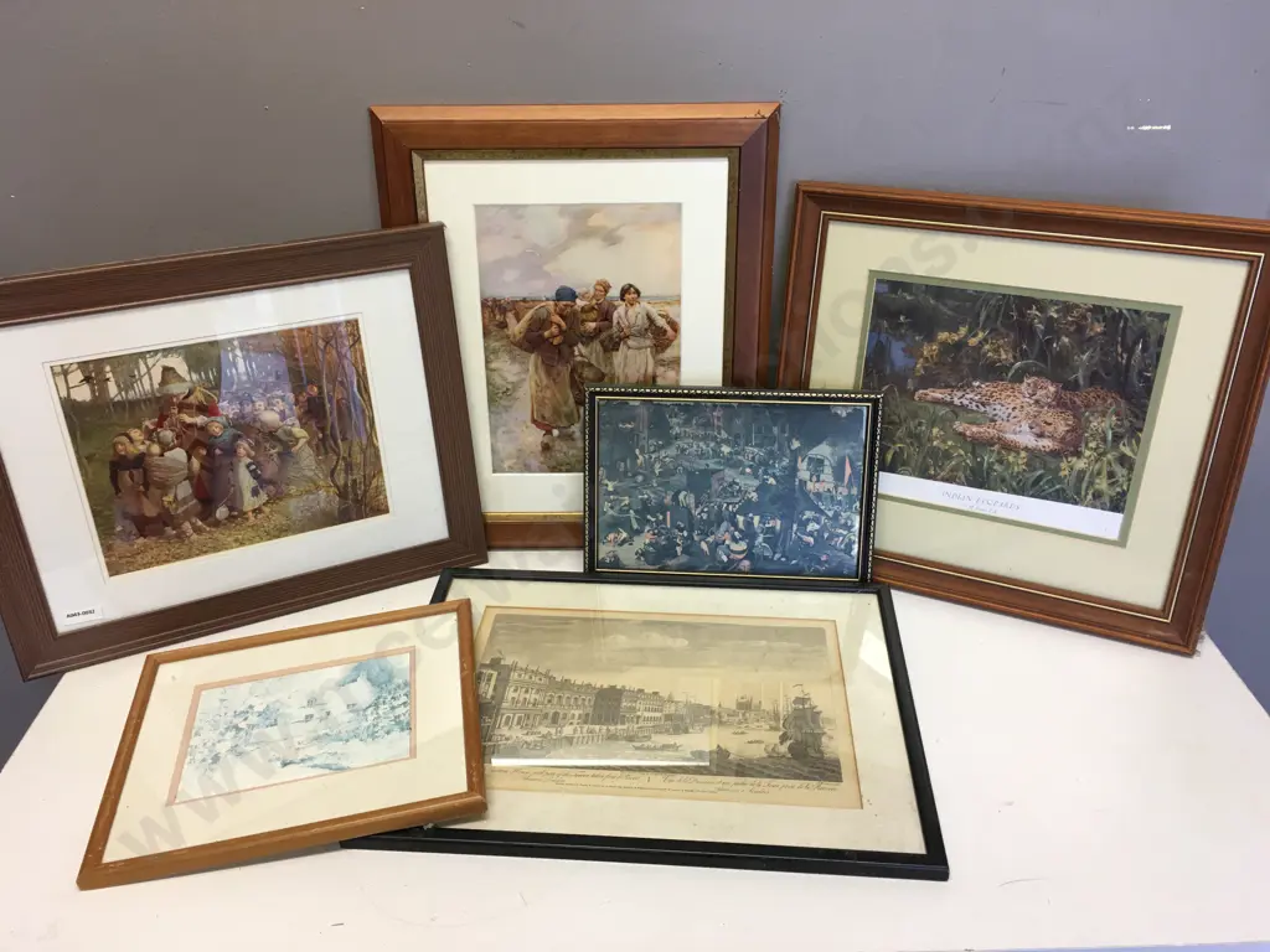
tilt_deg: -27.4
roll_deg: -0.1
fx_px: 1064
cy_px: 476
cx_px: 635
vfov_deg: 48.2
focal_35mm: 29
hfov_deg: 61.7
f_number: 2.2
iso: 32
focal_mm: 4.15
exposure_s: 1/33
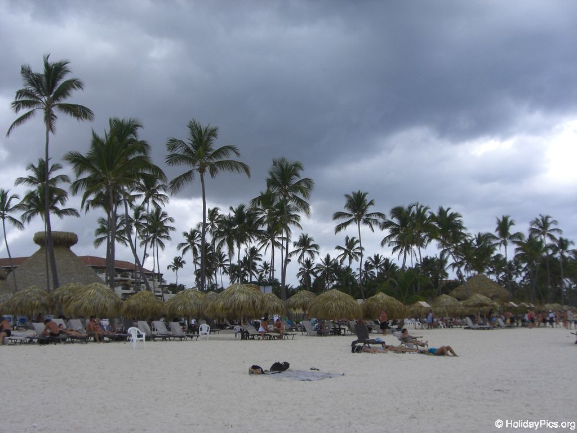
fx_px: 633
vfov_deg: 37.7
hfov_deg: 49.0
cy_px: 216
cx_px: 288
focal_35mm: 38
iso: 64
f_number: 8
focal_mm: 6.2
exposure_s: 1/125
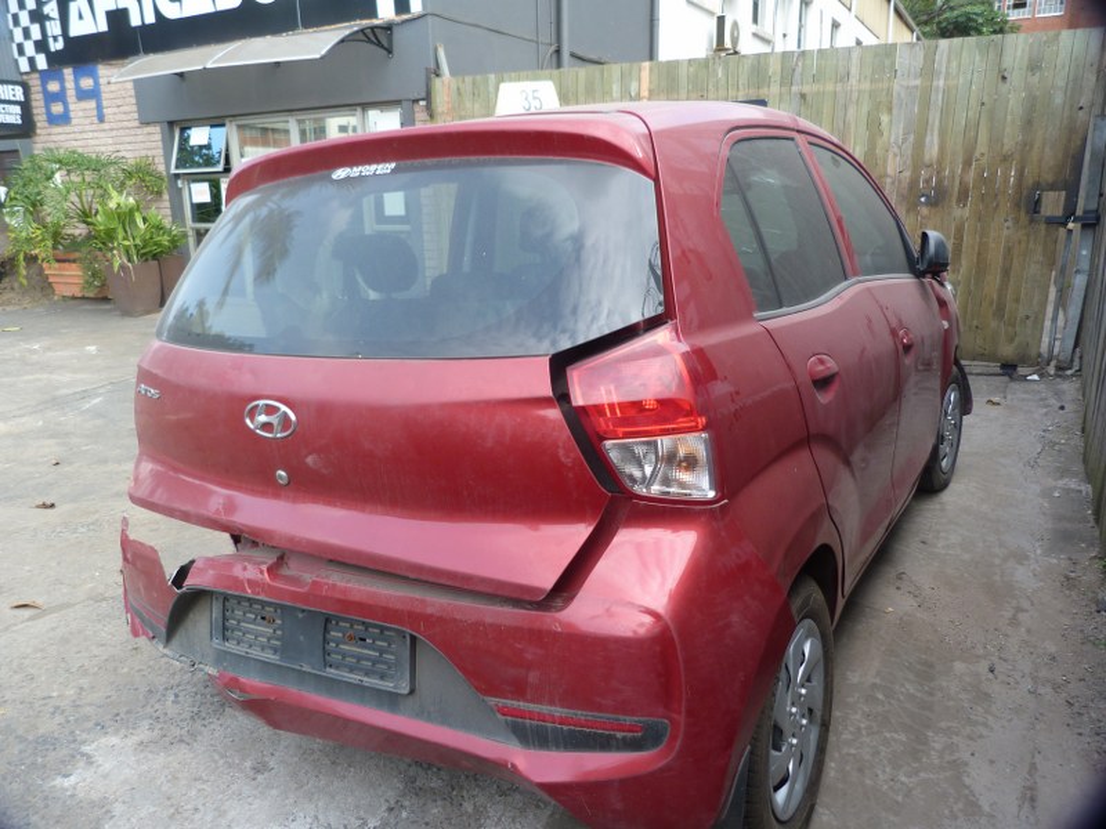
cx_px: 553
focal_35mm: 25
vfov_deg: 54.9
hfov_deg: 69.4
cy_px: 414
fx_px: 799
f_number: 2.8
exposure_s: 1/125
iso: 80
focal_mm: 4.5
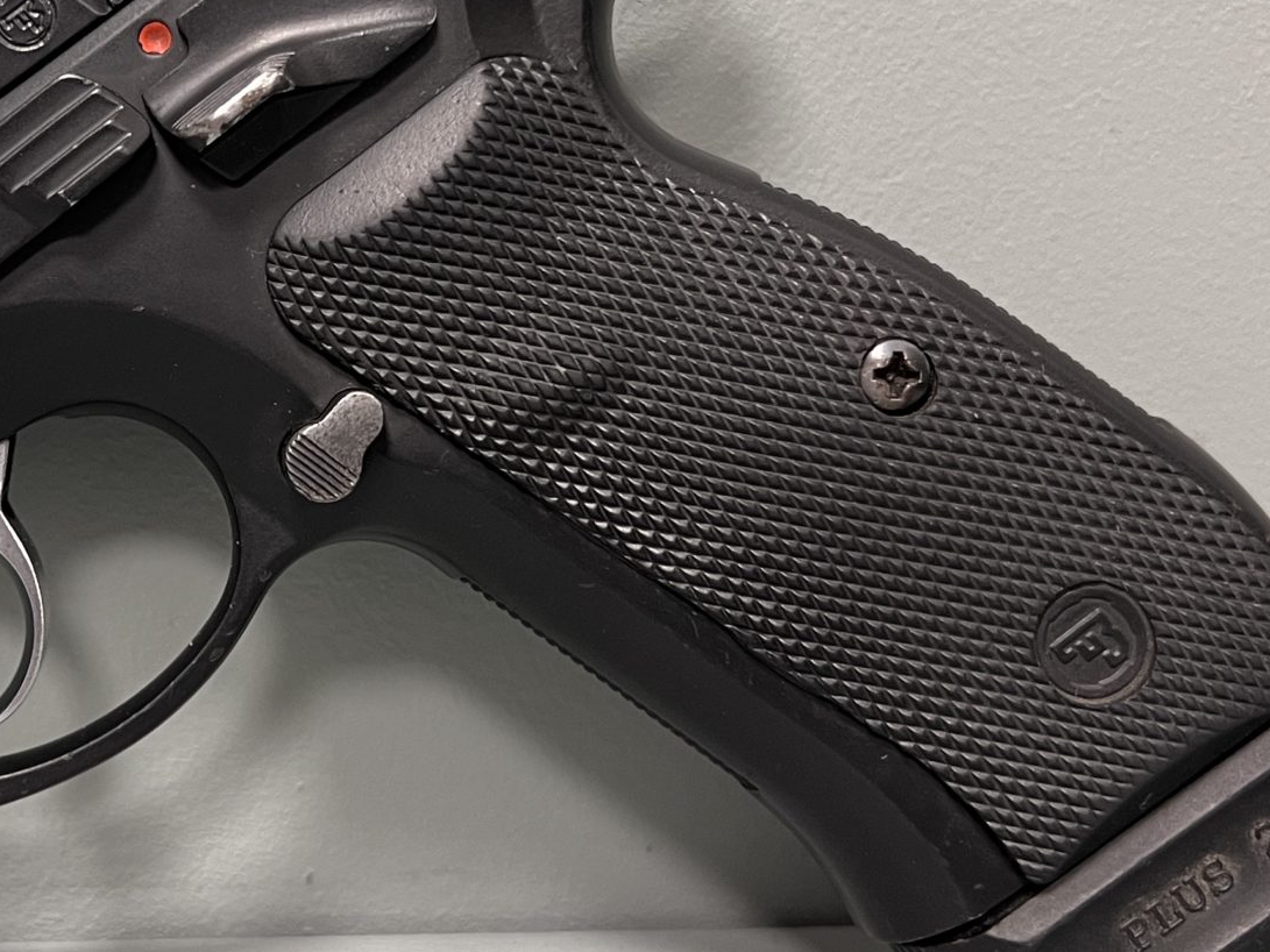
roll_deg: -0.1
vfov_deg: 24.0
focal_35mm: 61
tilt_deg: -10.4
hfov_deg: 30.7
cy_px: 382
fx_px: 2238
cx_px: 199
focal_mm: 5.7
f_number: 1.5
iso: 160
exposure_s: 1/50
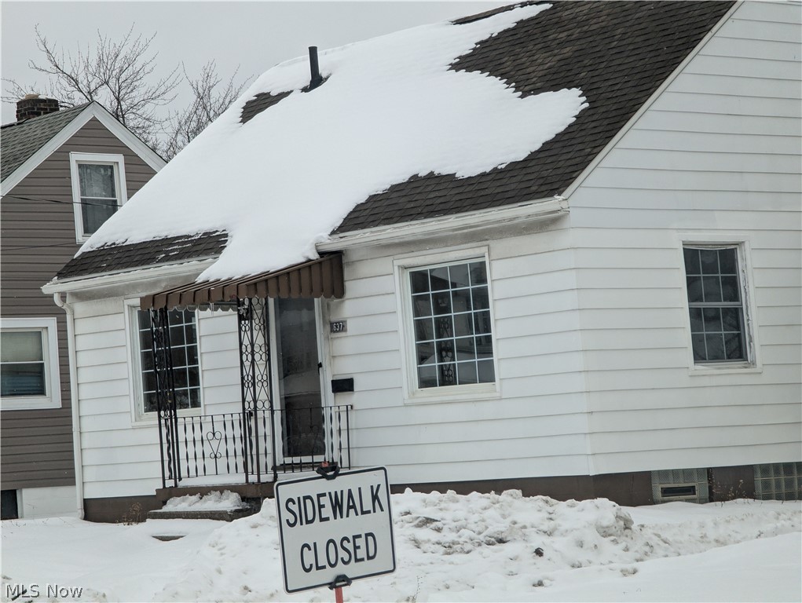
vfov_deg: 13.5
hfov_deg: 17.9
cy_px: 302
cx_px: 401
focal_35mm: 110
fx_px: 2551
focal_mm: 17.91
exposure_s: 1/2331
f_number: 2.8
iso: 270
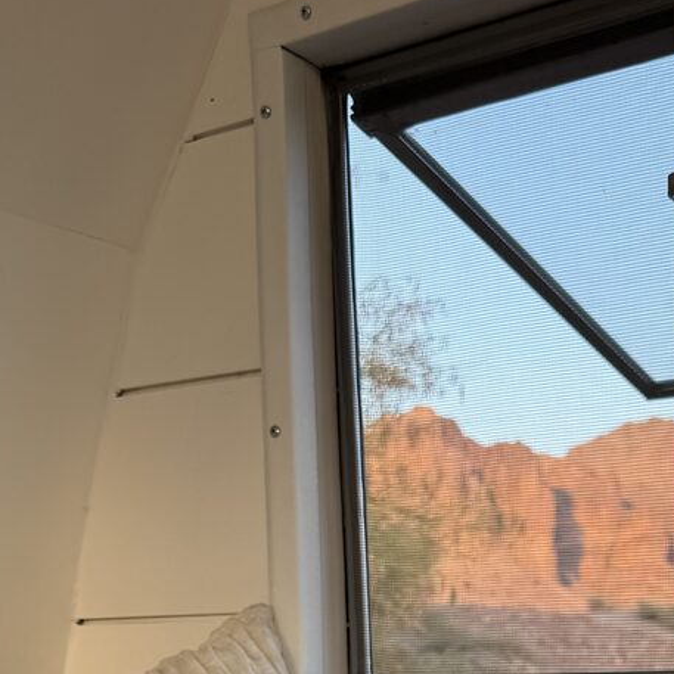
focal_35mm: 65
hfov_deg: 25.7
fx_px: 1432
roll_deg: -1.8
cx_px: 597
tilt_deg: -3.4
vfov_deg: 24.1
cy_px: 810
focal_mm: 6.76
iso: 64
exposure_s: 1/170
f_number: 1.78
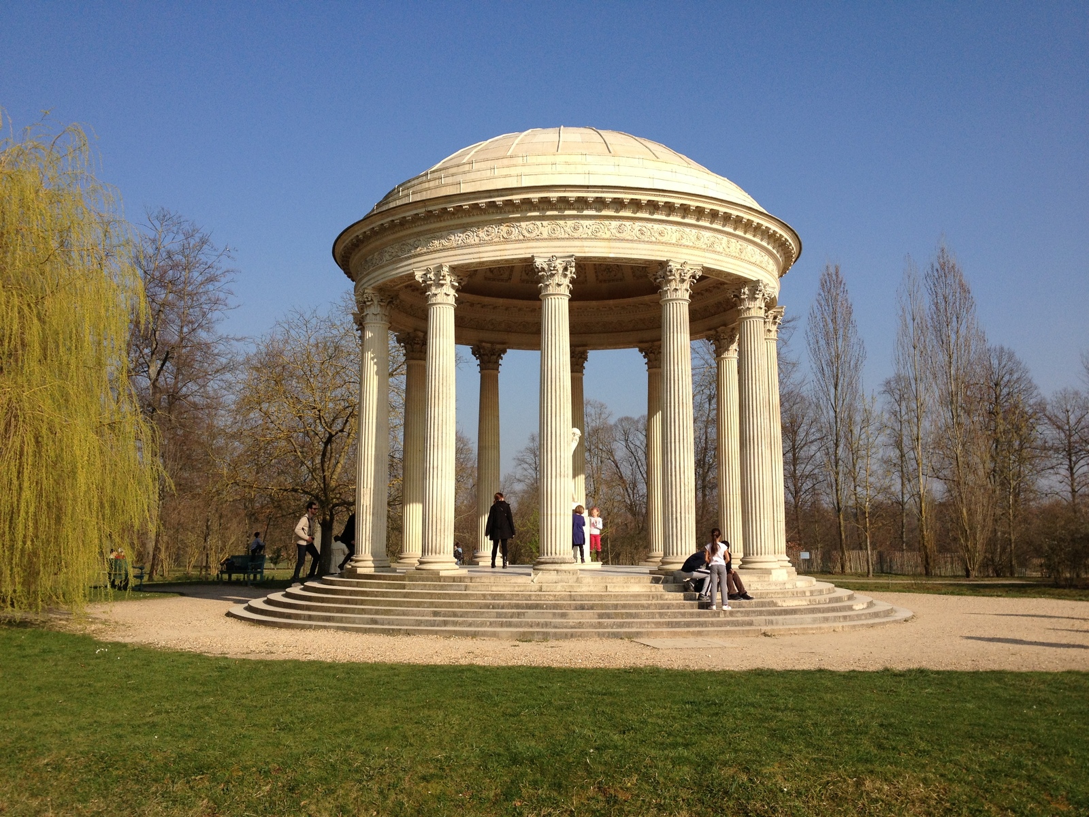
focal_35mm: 35
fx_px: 1101
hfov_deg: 52.6
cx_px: 544
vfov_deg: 40.7
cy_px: 408
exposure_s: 1/2045
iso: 50
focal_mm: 4.28
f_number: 2.4
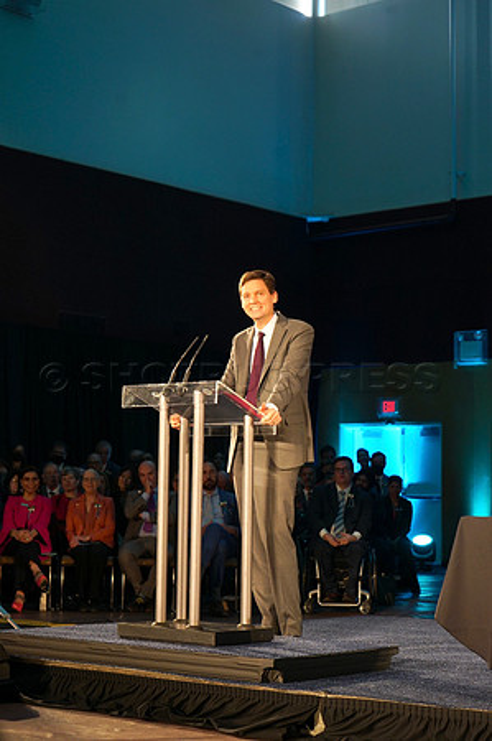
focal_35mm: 70
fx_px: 1438
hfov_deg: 19.4
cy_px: 370
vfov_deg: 28.9
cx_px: 246
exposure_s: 1/160
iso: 2000
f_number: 5.6
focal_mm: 70
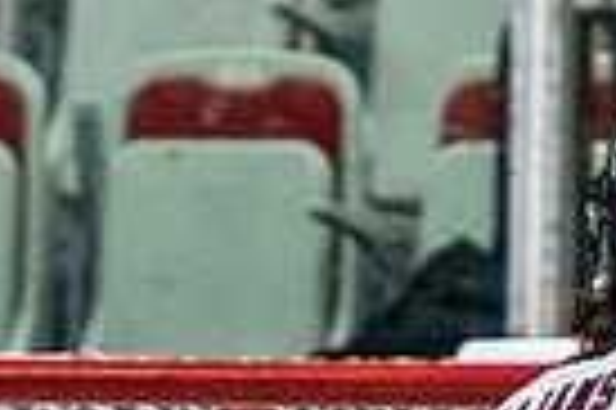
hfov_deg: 1.5
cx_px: 546
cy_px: 995
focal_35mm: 1355
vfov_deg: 1.0
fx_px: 23158
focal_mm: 150
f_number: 2.8
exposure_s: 1/640
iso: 2800
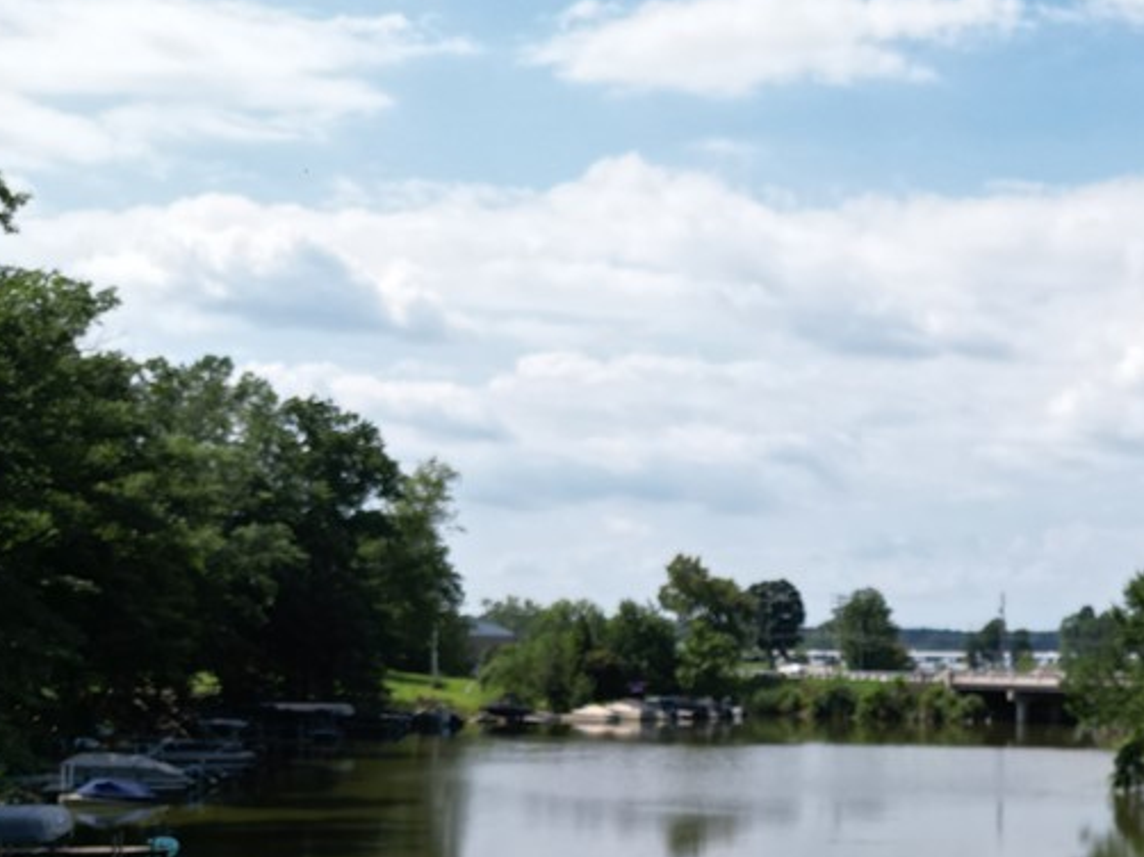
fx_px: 1619
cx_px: 1098
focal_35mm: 49
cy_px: 693
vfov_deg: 29.0
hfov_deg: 35.8
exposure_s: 1/3000
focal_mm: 6.72
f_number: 1.7
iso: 100
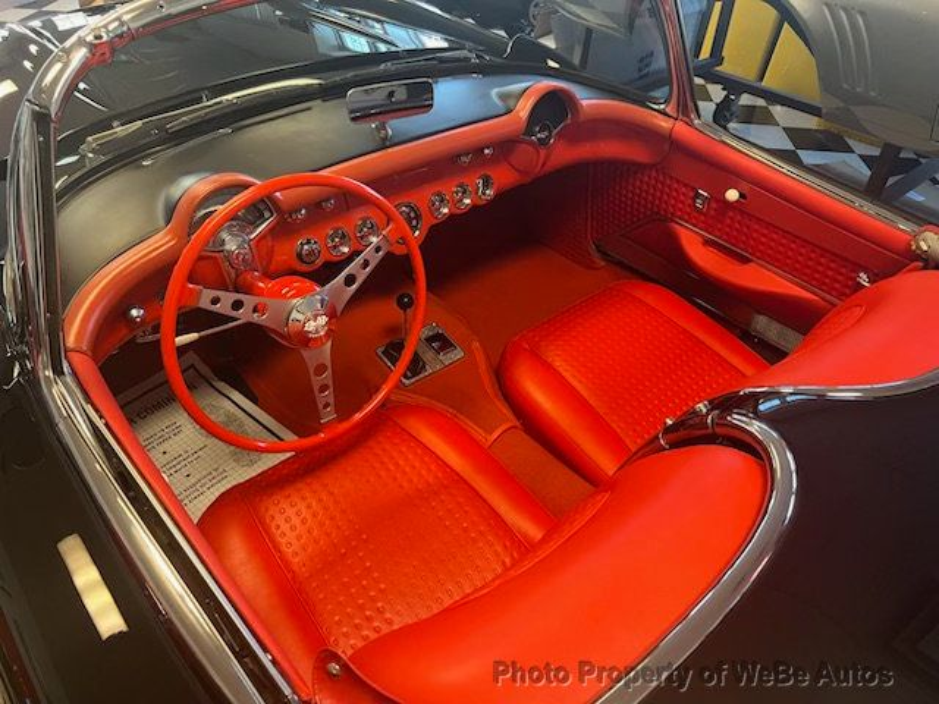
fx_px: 705
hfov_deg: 67.3
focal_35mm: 26
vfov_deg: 53.1
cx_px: 470
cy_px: 352
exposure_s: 1/60
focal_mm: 5.7
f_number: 1.5
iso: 200
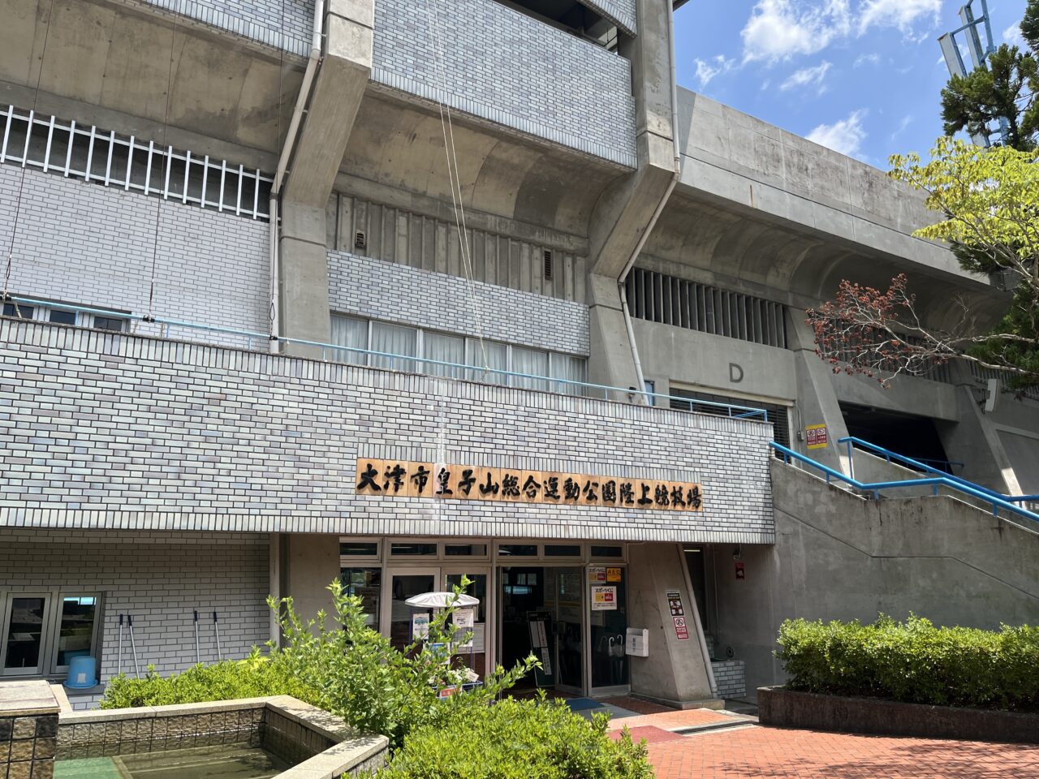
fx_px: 780
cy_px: 390
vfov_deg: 53.1
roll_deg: +0.7
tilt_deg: +14.4
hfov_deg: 67.3
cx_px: 520
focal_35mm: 26
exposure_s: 1/2137
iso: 50
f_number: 1.6
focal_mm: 5.1
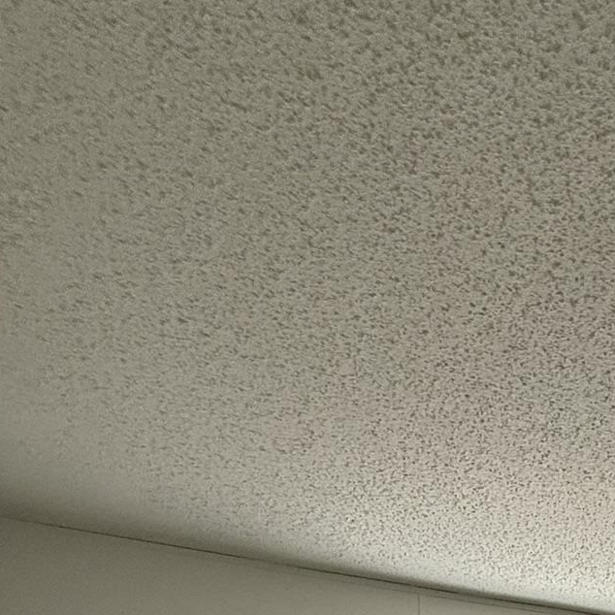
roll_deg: -0.1
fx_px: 804
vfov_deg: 29.2
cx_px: 671
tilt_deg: -4.4
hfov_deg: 35.9
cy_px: 886
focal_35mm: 40
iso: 160
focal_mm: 2.22
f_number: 2.2
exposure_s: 1/99
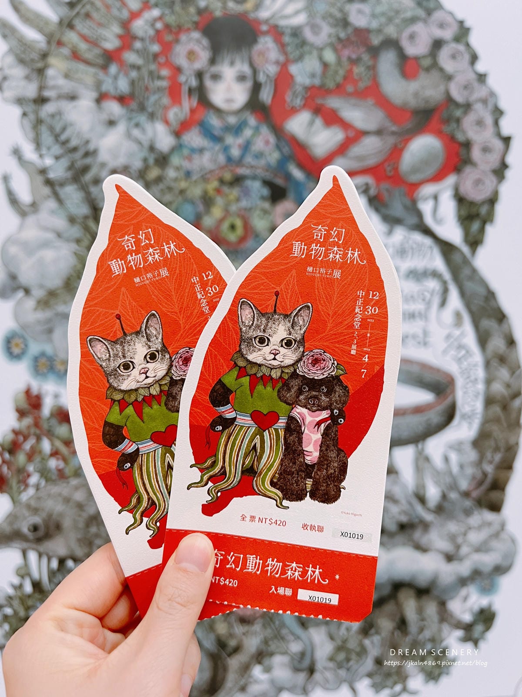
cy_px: 348
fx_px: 523
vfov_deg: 67.3
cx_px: 261
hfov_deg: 53.1
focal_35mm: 26
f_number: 1.5
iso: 200
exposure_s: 1/60
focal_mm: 5.7
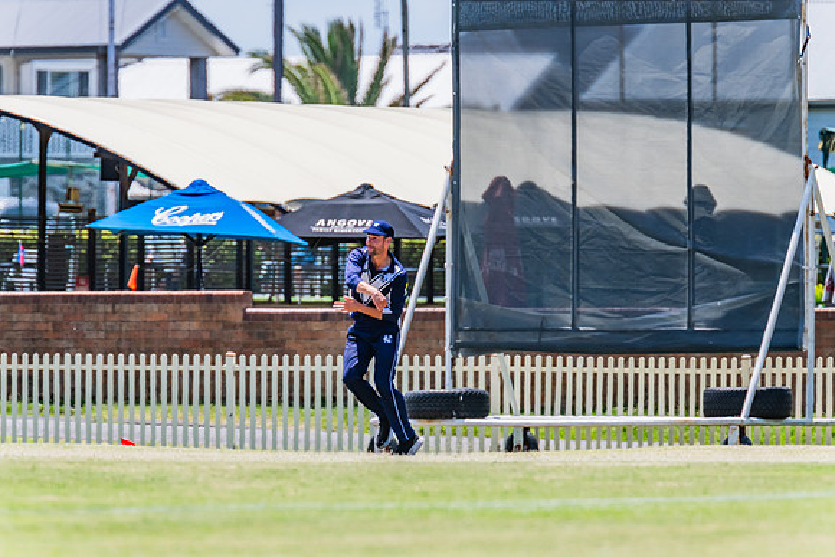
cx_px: 418
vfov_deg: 2.3
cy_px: 278
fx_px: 14162
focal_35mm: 610
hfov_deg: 3.4
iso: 800
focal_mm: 600
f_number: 10
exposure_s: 1/2000
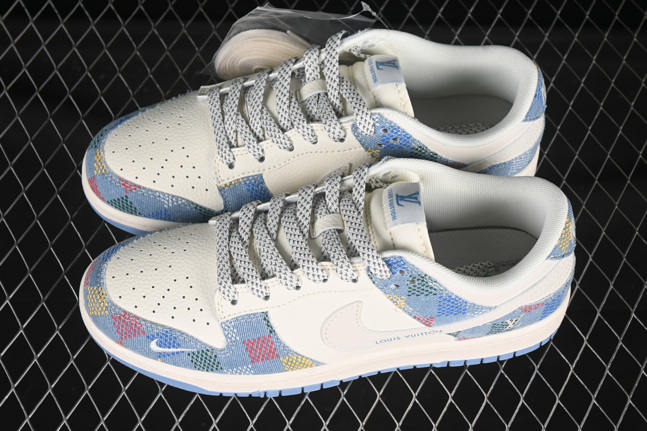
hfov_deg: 27.0
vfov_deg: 18.2
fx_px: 1348
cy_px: 216
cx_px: 324
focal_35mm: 75
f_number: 7.1
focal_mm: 50
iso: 160
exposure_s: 1/60
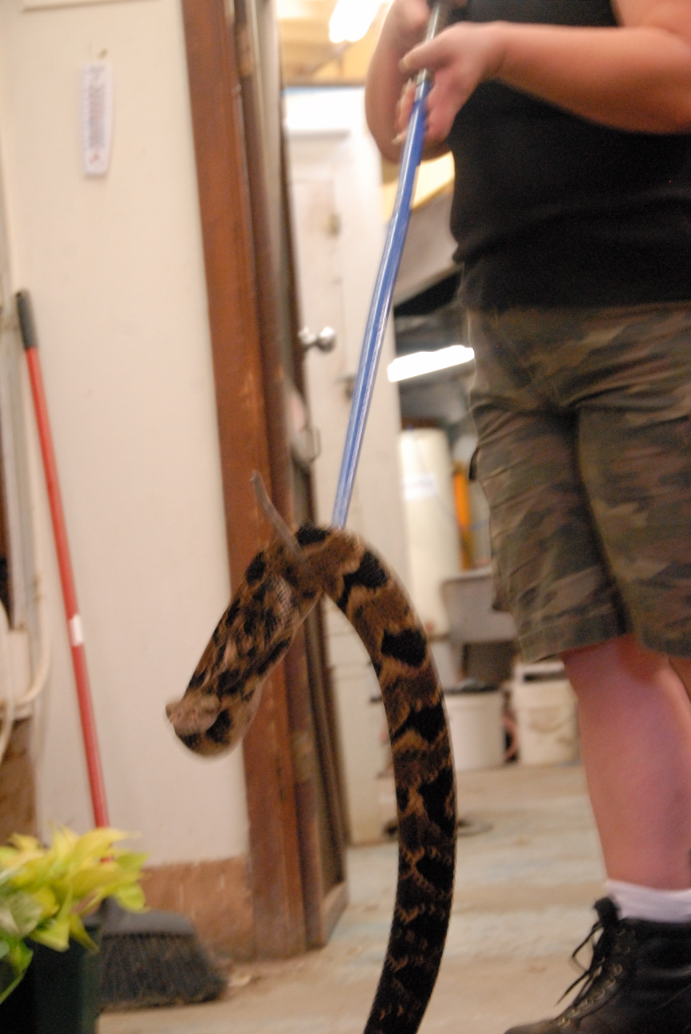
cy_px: 517
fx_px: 2585
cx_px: 346
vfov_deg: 22.6
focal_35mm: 90
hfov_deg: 15.2
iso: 1600
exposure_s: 1/20
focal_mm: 60
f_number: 8
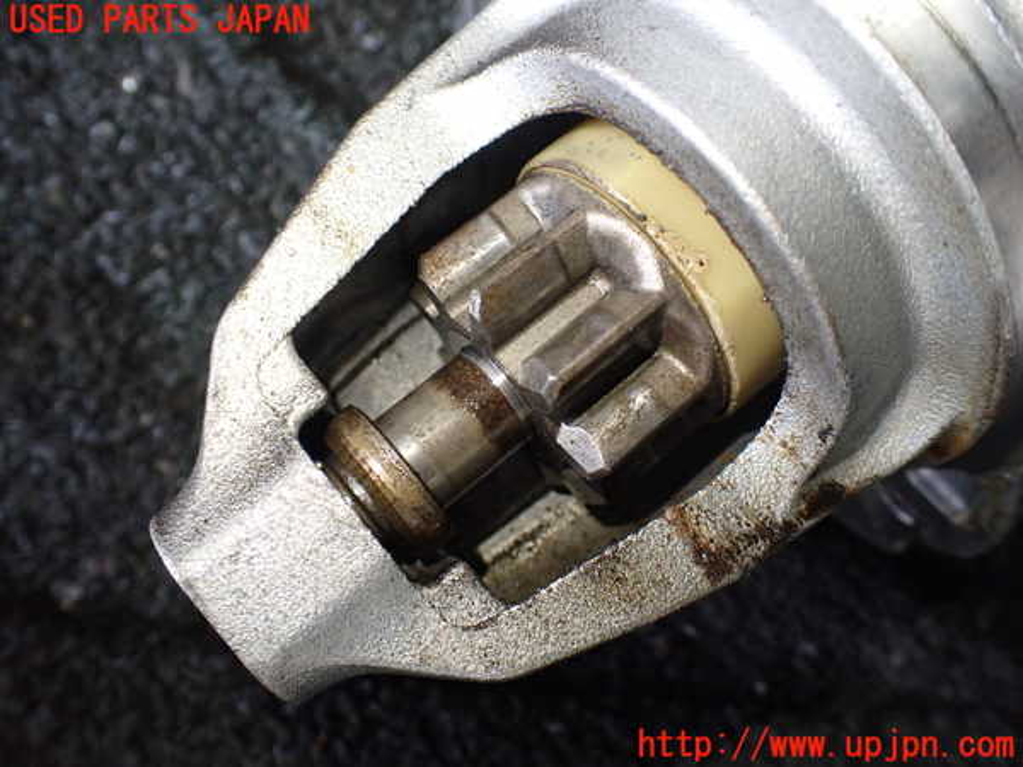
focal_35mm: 30
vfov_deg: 46.8
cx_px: 512
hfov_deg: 60.0
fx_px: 887
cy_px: 384
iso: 400
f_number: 2.3
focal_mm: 5.4
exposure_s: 1/125
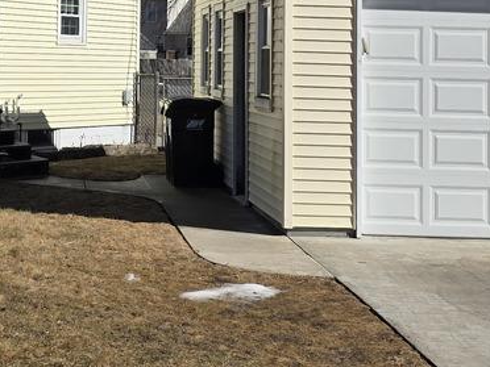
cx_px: 82
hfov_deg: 21.7
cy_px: -17
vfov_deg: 16.2
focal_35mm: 89
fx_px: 1260
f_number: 1.7
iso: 64
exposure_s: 1/7944
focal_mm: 6.3
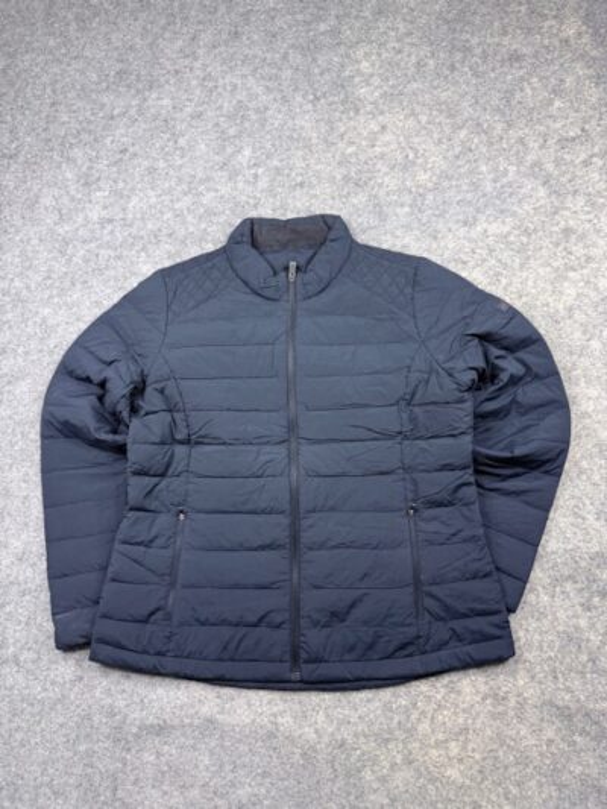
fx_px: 561
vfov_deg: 71.6
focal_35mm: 24
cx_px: 304
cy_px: 404
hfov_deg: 56.8
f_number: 1.78
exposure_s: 1/100
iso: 125
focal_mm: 6.76
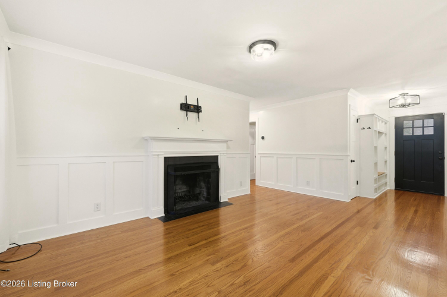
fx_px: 186
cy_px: 148
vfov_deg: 77.3
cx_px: 224
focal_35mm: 15
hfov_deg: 100.4
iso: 400
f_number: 9
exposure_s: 1/100
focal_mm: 10
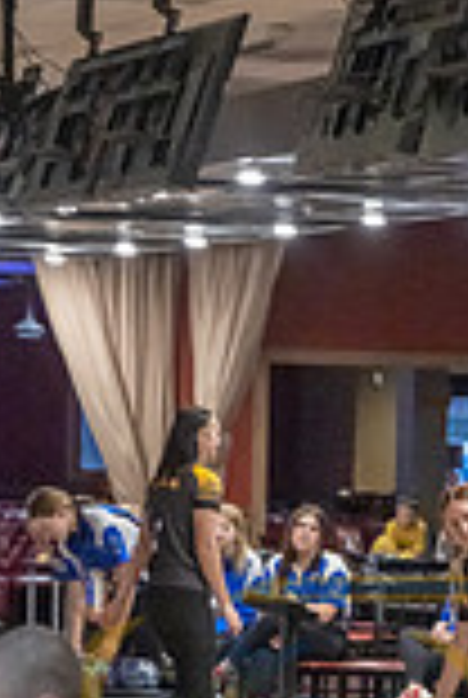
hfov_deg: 6.3
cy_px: 865
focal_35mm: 220
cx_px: 315
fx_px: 4271
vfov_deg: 9.2
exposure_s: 1/800
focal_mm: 76
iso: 4000
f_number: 3.5
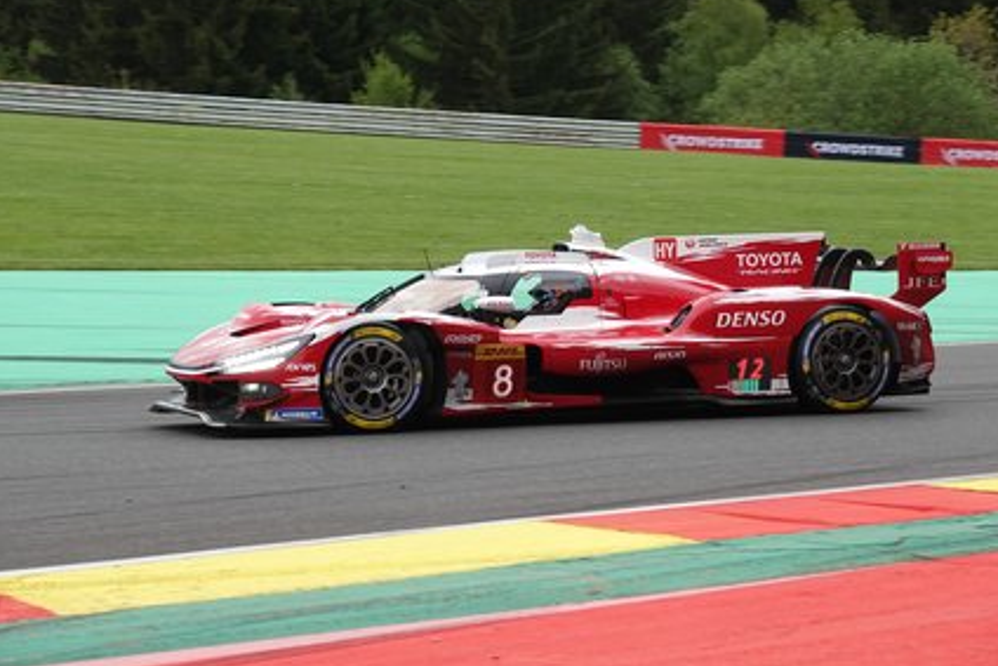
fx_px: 3383
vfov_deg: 11.2
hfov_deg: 16.8
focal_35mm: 122
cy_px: 322
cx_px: 520
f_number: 4
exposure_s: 1/800
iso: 200
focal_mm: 42.08
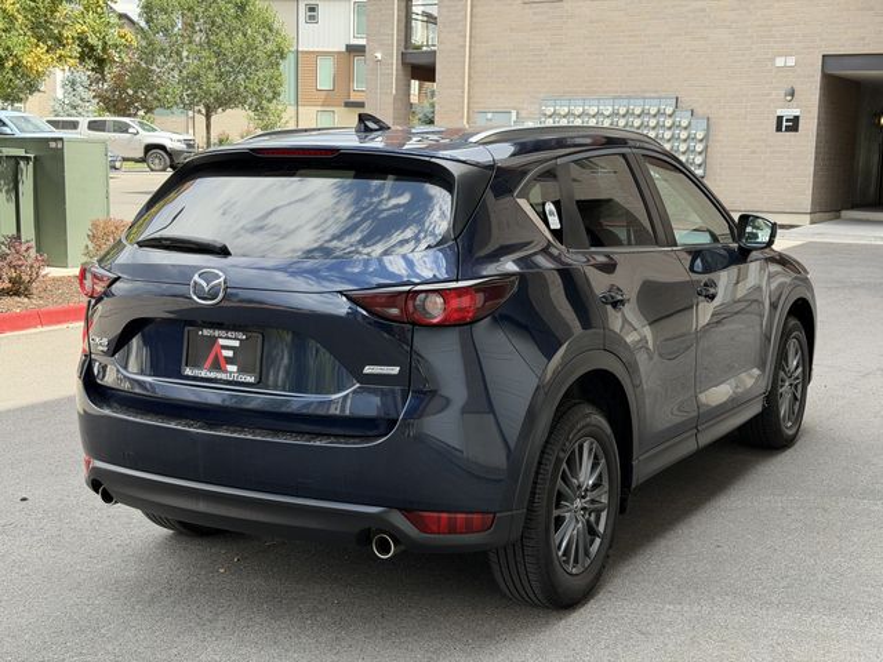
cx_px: 442
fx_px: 1224
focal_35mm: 48
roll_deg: -1.6
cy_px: 331
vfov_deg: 30.3
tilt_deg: -7.8
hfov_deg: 39.7
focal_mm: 6.76
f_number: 1.78
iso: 80
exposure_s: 1/917
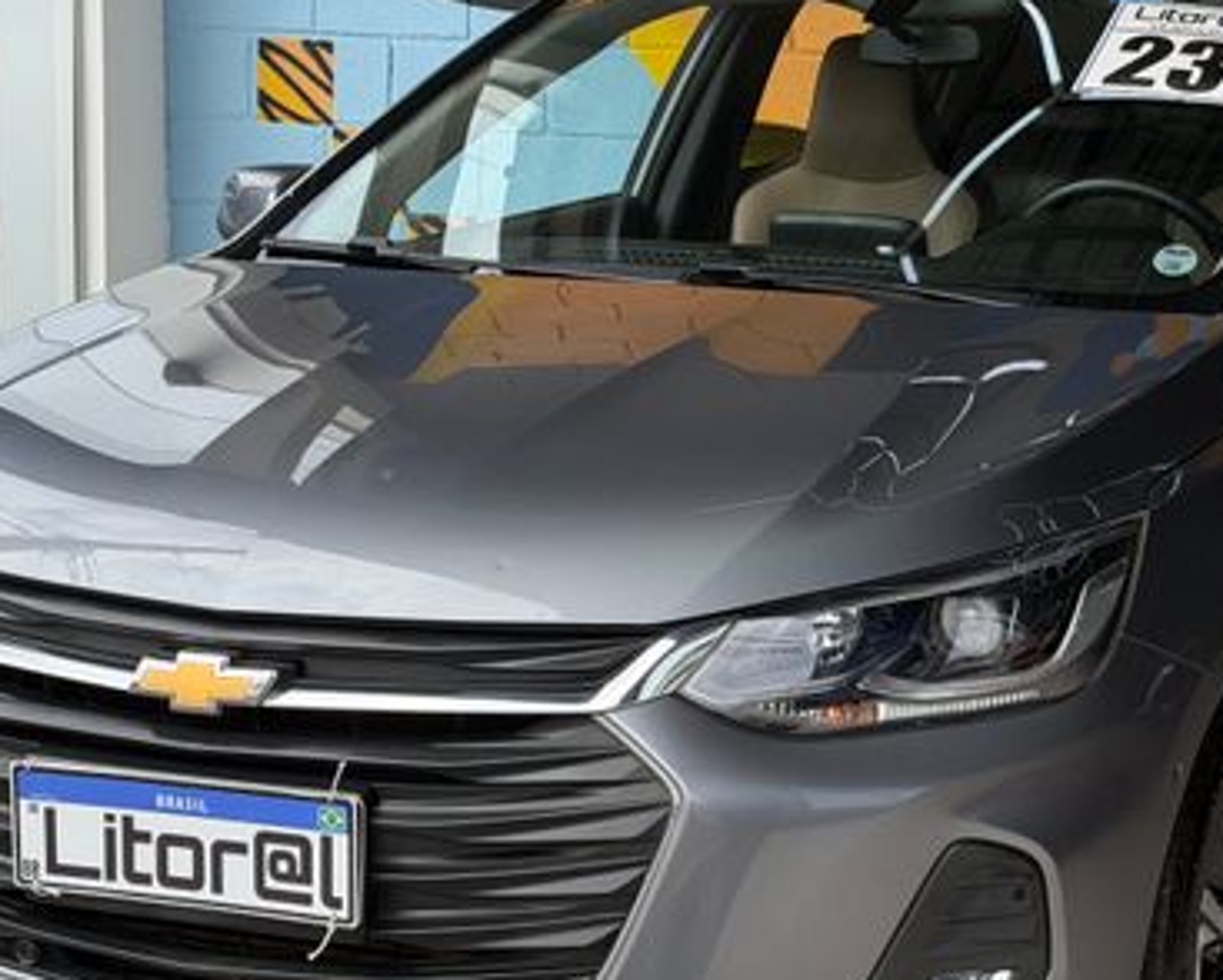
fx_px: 3549
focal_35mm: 98
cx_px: 843
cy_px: 623
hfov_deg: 19.5
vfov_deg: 15.7
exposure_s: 1/1513
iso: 100
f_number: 1.78
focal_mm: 6.76
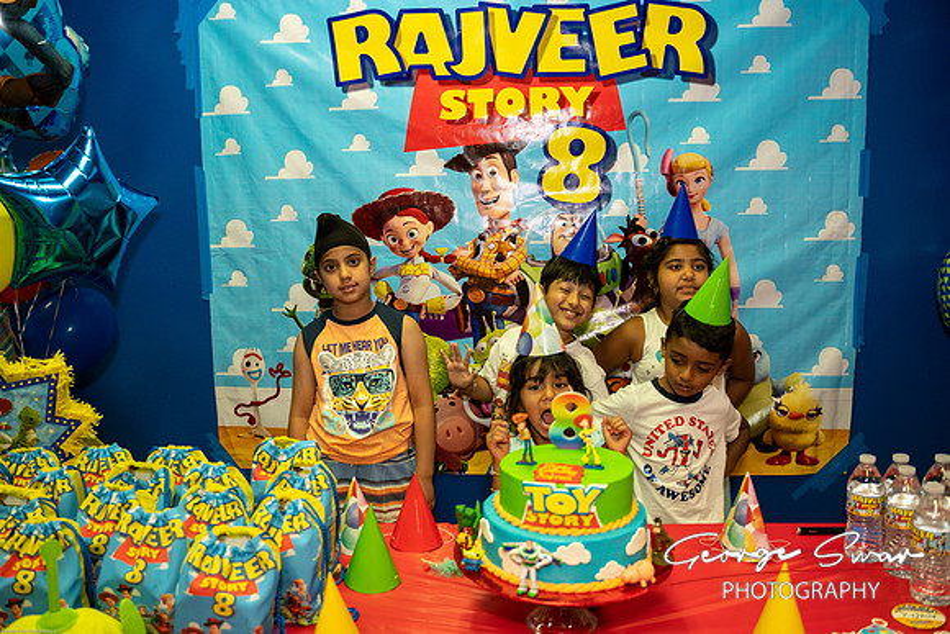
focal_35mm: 28
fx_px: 739
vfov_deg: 46.4
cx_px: 475
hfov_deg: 65.5
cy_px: 317
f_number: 2.8
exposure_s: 1/200
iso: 2000
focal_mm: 28
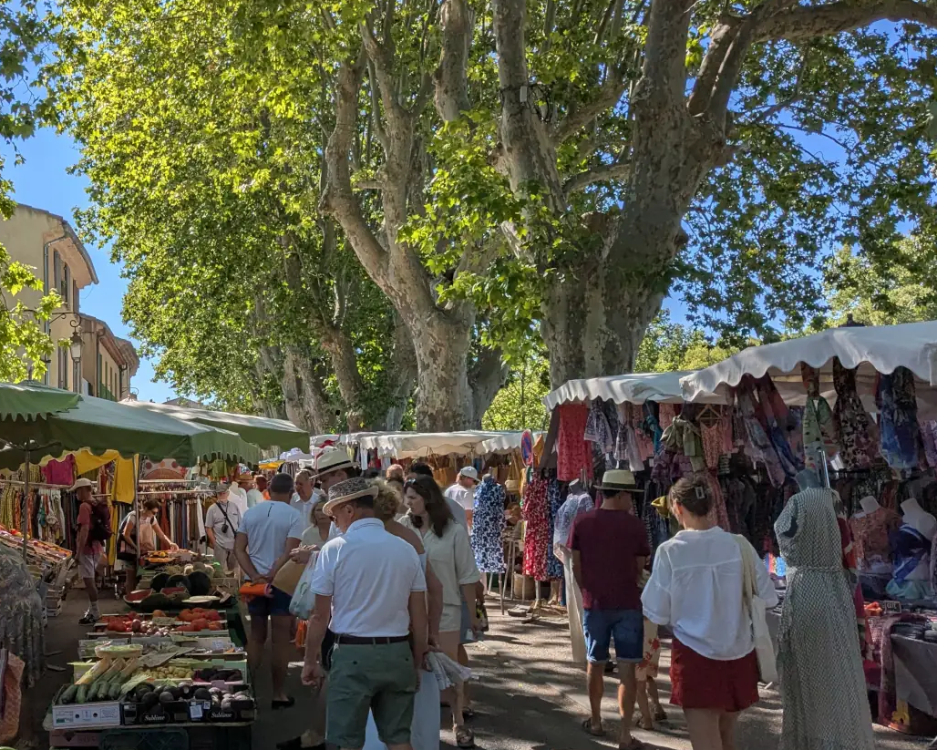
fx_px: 1137
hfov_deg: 43.4
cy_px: 412
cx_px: 234
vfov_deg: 36.5
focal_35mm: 41
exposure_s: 1/3891
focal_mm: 4.38
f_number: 1.73
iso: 58
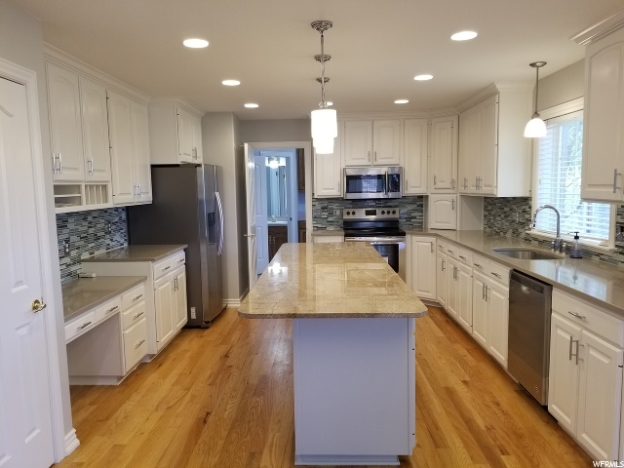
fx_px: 469
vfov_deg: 53.1
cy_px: 234
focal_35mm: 26
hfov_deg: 67.3
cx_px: 312
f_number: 1.7
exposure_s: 1/60
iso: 100
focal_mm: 4.25
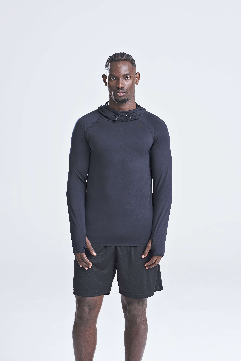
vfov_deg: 20.8
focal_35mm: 98
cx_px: 120
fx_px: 983
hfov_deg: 14.0
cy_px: 180
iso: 400
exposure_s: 1/160
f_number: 10
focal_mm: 98
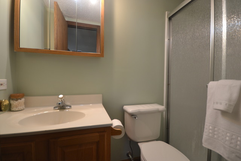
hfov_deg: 100.4
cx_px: 120
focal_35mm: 15
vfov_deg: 77.4
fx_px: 100
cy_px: 80
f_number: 4
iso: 400
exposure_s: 1/60
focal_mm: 10
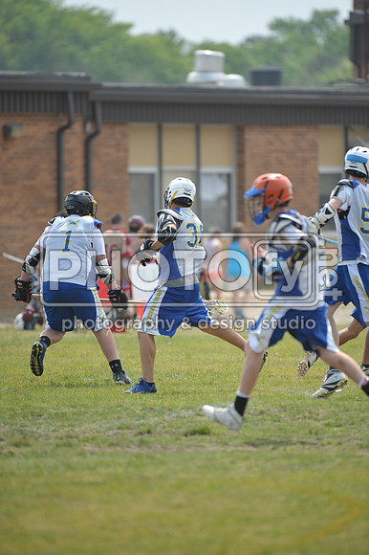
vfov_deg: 5.7
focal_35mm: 360
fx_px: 5541
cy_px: 278
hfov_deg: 3.8
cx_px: 184
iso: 640
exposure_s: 1/2500
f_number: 4
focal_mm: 360
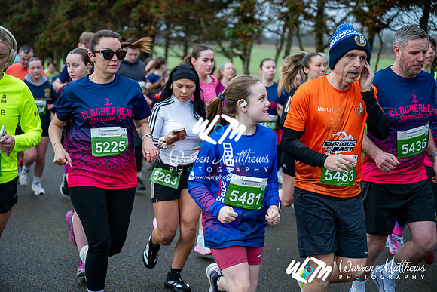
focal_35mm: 70
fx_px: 850
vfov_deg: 19.5
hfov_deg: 28.8
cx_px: 218
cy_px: 146
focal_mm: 70
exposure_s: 1/1250
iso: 560
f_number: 2.8
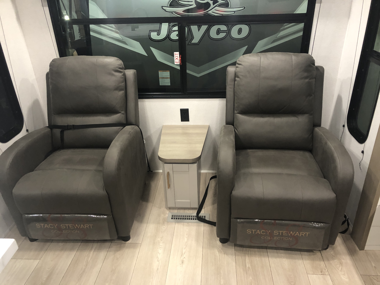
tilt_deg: -27.2
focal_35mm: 28
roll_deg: +3.2
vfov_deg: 49.7
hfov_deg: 63.4
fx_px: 307
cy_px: 142
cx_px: 190
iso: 100
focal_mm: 3.99
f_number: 1.8
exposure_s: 1/15
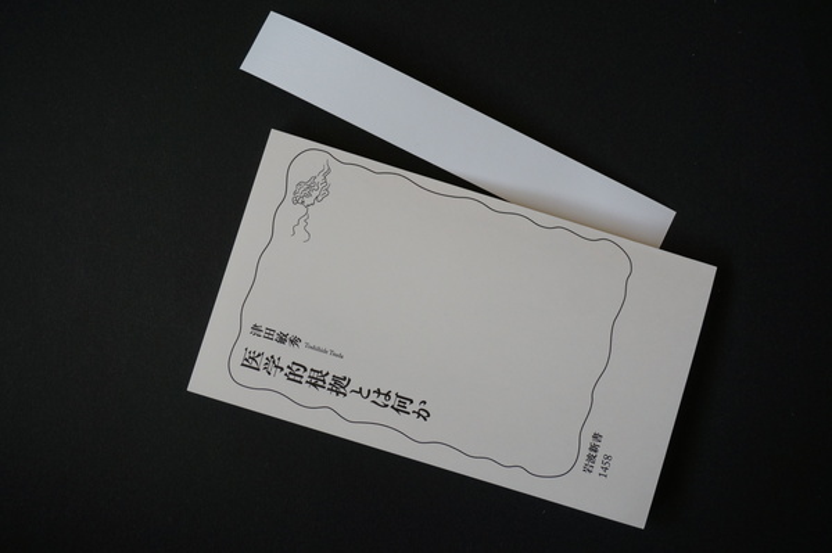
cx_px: 416
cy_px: 276
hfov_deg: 49.6
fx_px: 901
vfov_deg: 34.2
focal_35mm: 39
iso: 400
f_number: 4.5
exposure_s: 1/60
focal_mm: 26
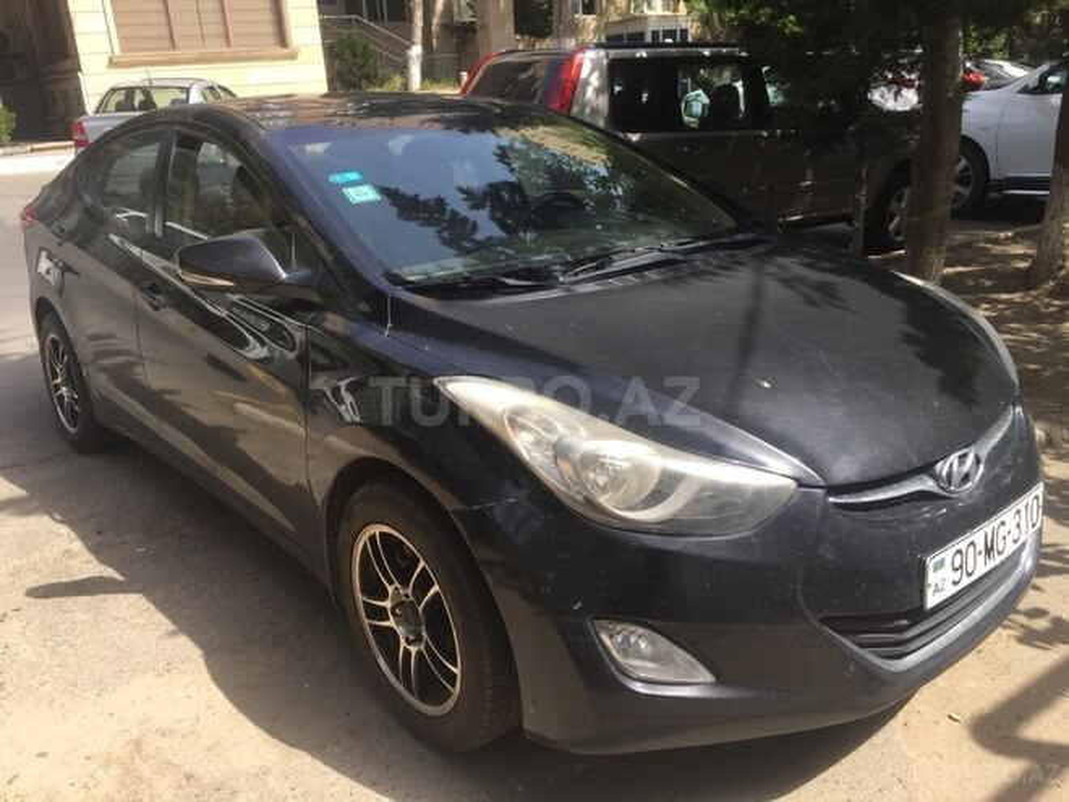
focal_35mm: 29
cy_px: 401
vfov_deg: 48.2
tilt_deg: -19.6
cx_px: 534
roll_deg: +1.7
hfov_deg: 61.7
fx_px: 896
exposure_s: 1/557
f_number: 2.2
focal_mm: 4.15
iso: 32
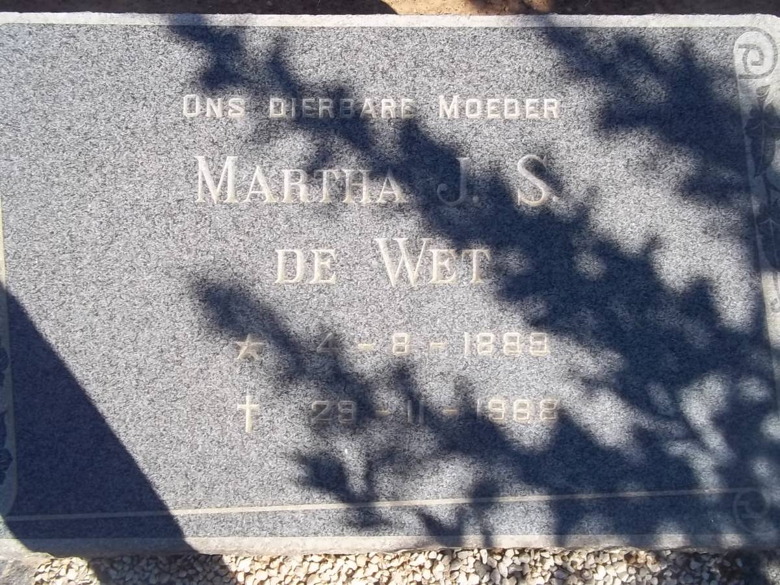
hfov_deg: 56.8
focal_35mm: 32
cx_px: 390
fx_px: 721
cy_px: 292
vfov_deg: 44.2
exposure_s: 1/200
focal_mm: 5.7
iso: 80
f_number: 5.5
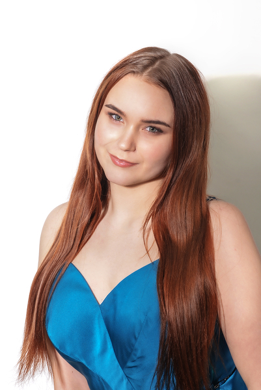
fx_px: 521
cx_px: 130
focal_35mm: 48
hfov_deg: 28.1
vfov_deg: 41.1
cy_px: 195
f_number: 10
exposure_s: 1/60
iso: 100
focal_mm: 48
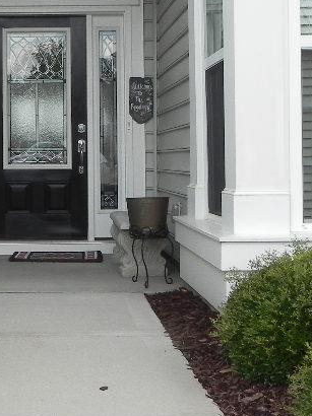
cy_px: 153
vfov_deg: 29.7
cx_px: 59
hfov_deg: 22.2
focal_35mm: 65
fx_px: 782
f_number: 5.6
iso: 160
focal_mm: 4.6
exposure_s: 1/206
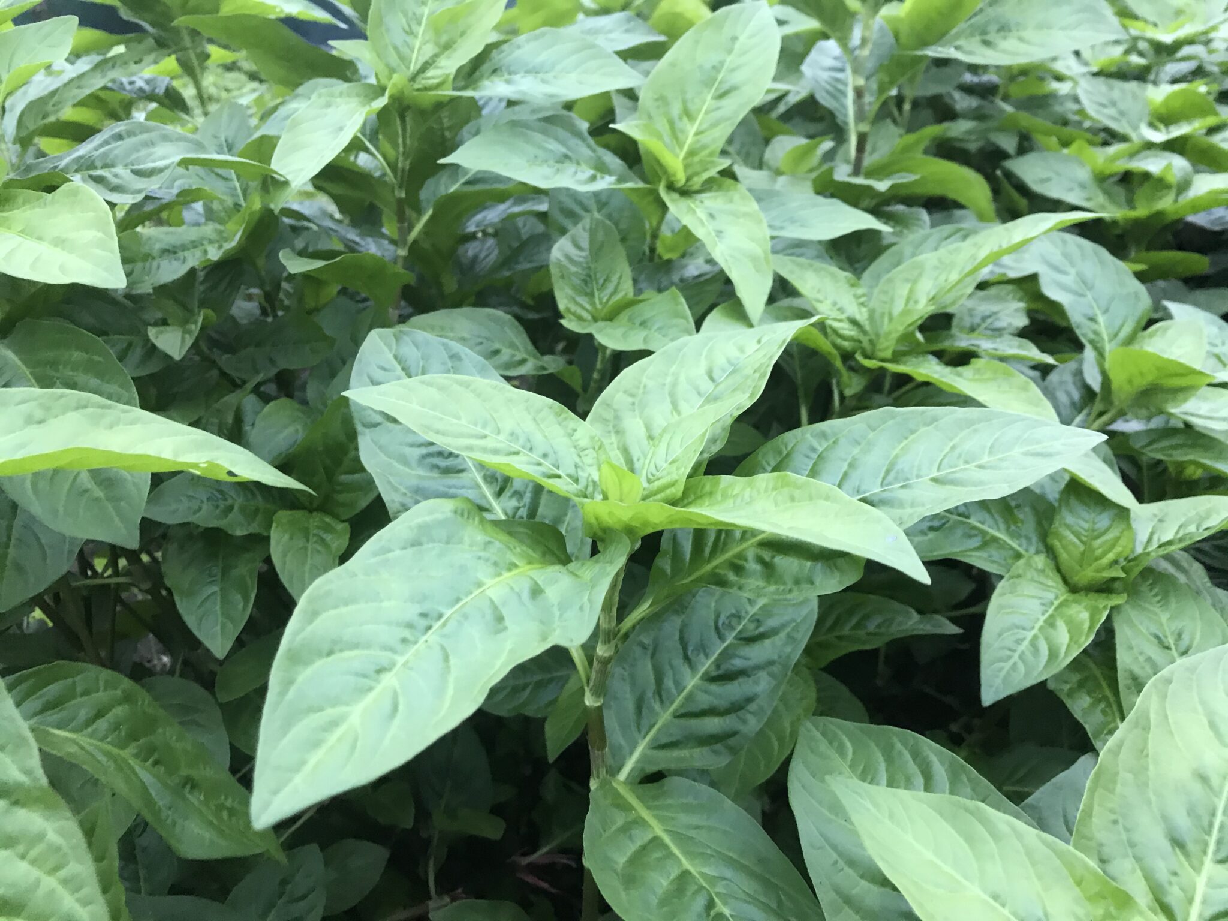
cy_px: 460
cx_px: 614
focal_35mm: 28
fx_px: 993
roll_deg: +5.3
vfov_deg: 49.7
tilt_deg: -25.7
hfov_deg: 63.4
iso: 50
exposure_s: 1/15
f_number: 1.8
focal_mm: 3.99
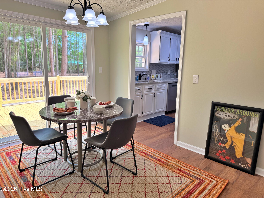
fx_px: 183
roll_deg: -1.3
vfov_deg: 56.8
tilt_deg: -9.1
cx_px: 132
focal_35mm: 24
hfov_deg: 71.6
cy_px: 99
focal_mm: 6.76
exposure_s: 1/285
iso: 100
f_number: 1.78
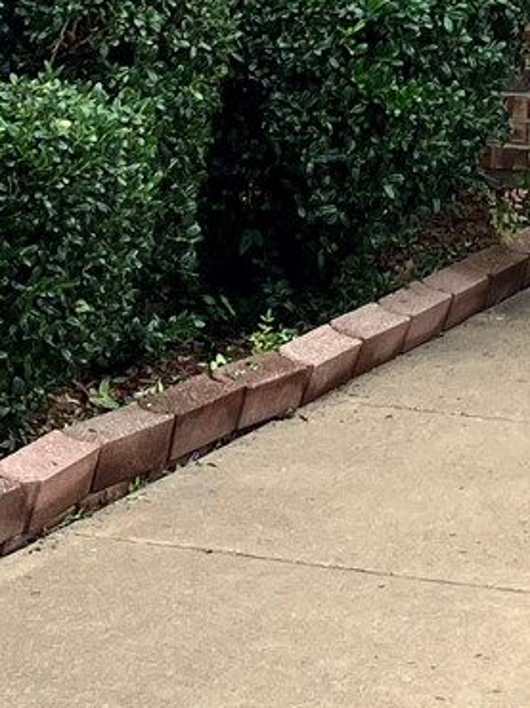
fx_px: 3168
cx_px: 777
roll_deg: -2.8
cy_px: -677
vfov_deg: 11.6
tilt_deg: +10.0
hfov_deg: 9.3
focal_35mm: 155
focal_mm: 3.99
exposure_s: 1/201
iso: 32
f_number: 1.8
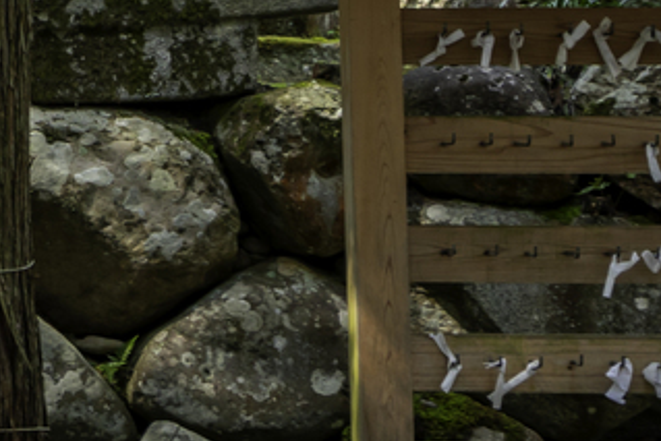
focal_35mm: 207
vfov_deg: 6.4
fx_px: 3802
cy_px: -580
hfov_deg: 8.8
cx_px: -1059
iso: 200
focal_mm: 33
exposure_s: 1/80
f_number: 5.6
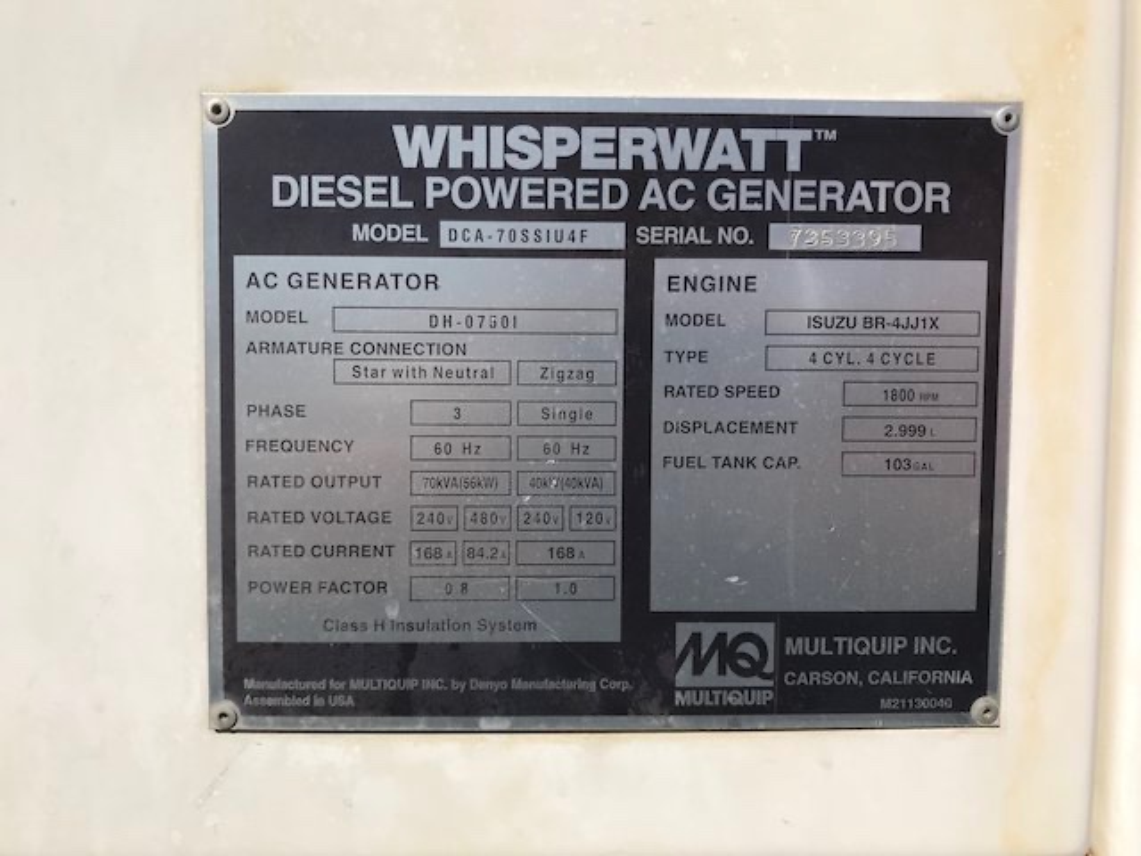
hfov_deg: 63.4
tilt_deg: -3.7
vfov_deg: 49.7
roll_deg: +0.0
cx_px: 570
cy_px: 428
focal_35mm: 28
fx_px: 923
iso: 20
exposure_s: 1/5650
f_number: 1.8
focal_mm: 3.99
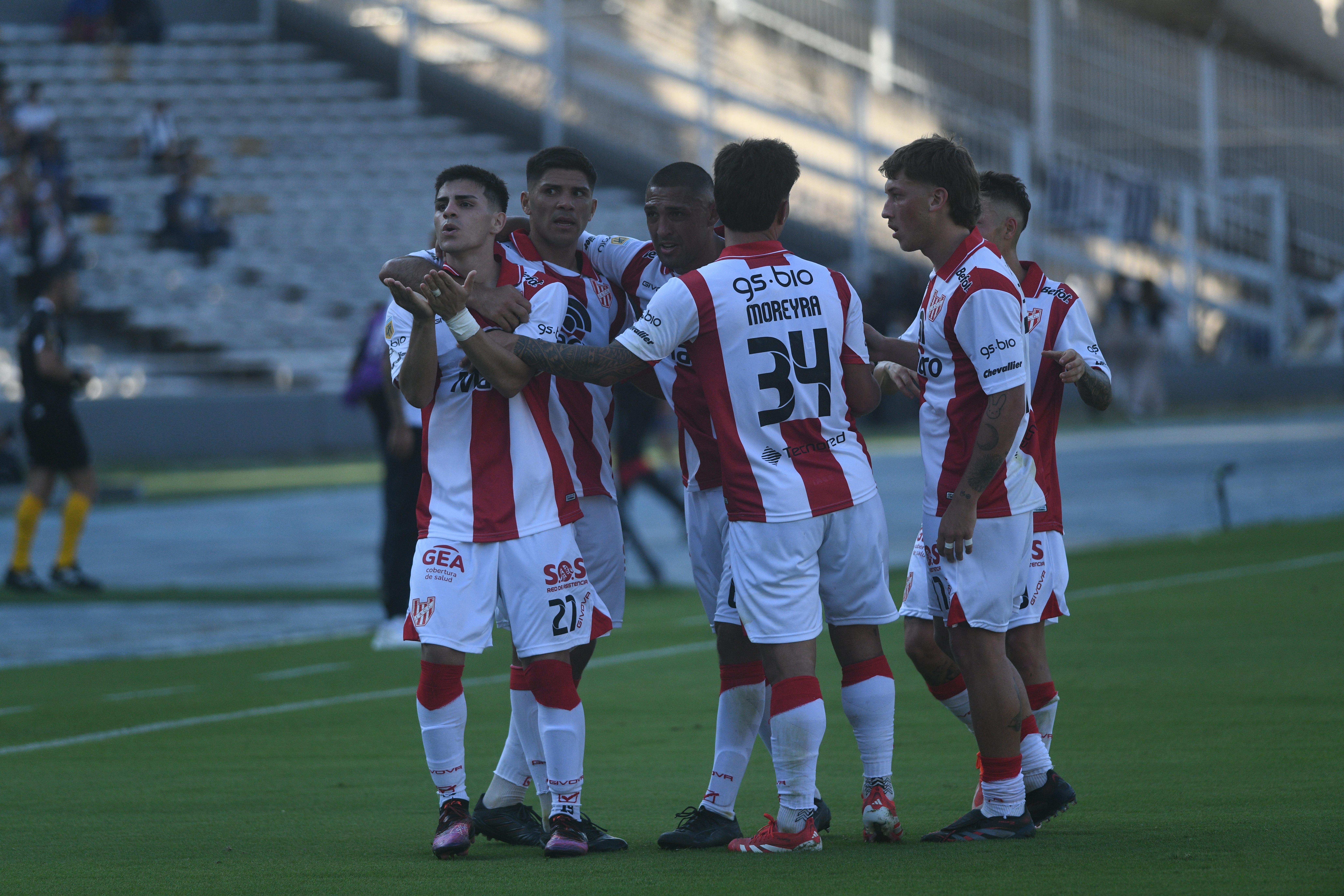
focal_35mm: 300
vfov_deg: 4.6
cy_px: 448
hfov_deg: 6.9
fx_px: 11199
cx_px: 672
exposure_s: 1/3200
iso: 1250
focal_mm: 300
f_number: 4
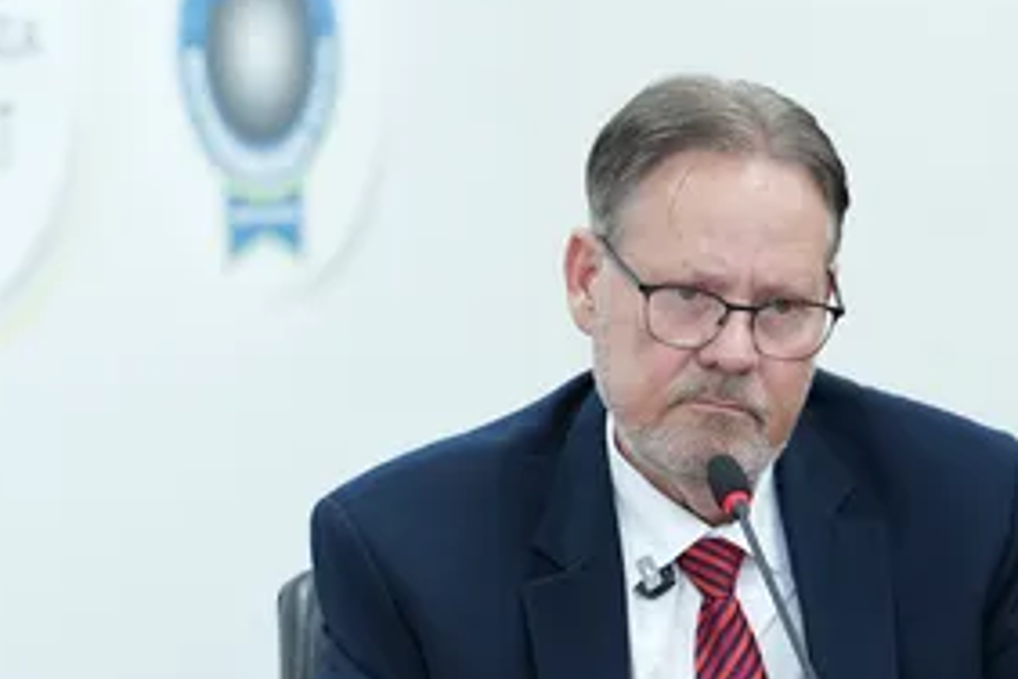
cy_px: 397
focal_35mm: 298
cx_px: 473
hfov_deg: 6.9
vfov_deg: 4.6
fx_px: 8426
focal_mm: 200
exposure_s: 1/250
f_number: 5
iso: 4000
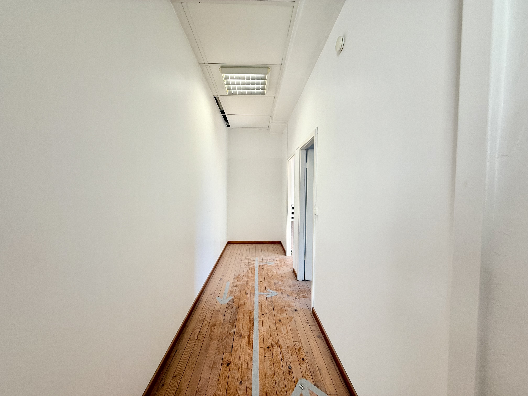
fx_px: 214
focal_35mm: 14
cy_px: 198
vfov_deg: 85.7
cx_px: 264
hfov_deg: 102.1
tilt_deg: -1.9
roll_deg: -0.7
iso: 64
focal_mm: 2.22
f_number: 2.2
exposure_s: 1/100
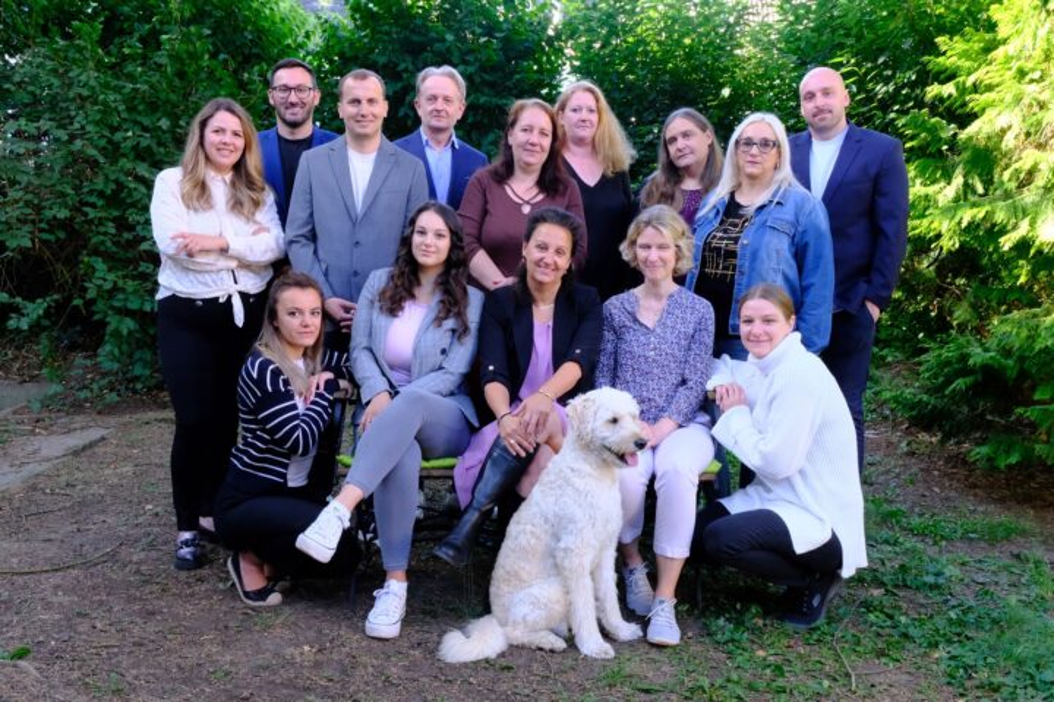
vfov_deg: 35.1
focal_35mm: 38
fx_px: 1112
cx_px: 527
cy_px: 351
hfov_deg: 50.7
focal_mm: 25.1
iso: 3200
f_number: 14
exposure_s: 1/30
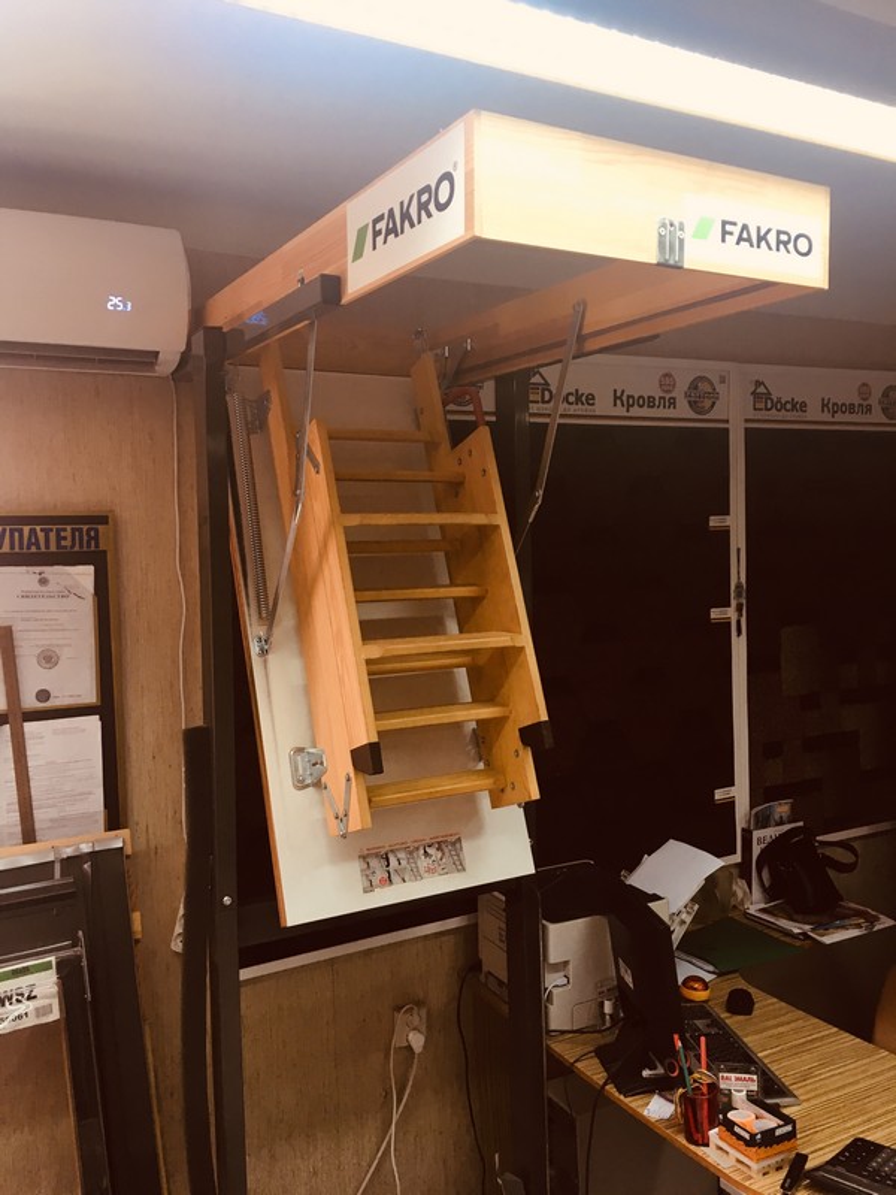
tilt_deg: -1.2
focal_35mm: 29
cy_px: 598
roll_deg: +1.3
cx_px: 448
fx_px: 1001
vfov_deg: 61.7
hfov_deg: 48.2
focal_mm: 4.15
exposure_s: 1/33
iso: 64
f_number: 2.2
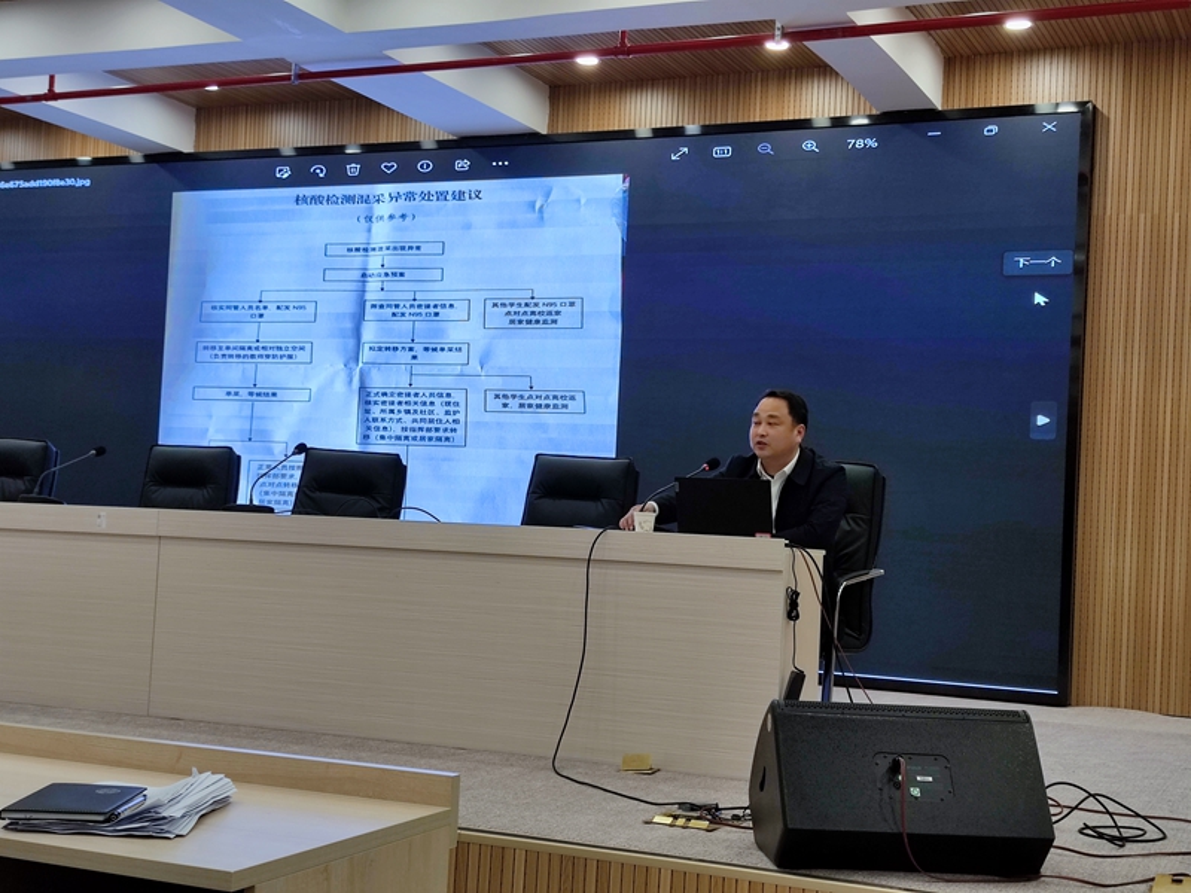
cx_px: 596
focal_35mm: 46
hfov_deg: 41.2
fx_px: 1583
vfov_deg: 31.5
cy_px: 446
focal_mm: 6.72
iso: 50
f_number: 1.69
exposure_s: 1/126
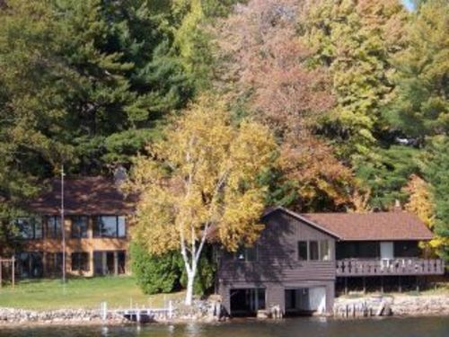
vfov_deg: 11.8
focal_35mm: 126
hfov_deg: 15.6
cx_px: 224
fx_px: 1634
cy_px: 168
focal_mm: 21.1
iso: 64
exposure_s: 1/400
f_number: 3.2
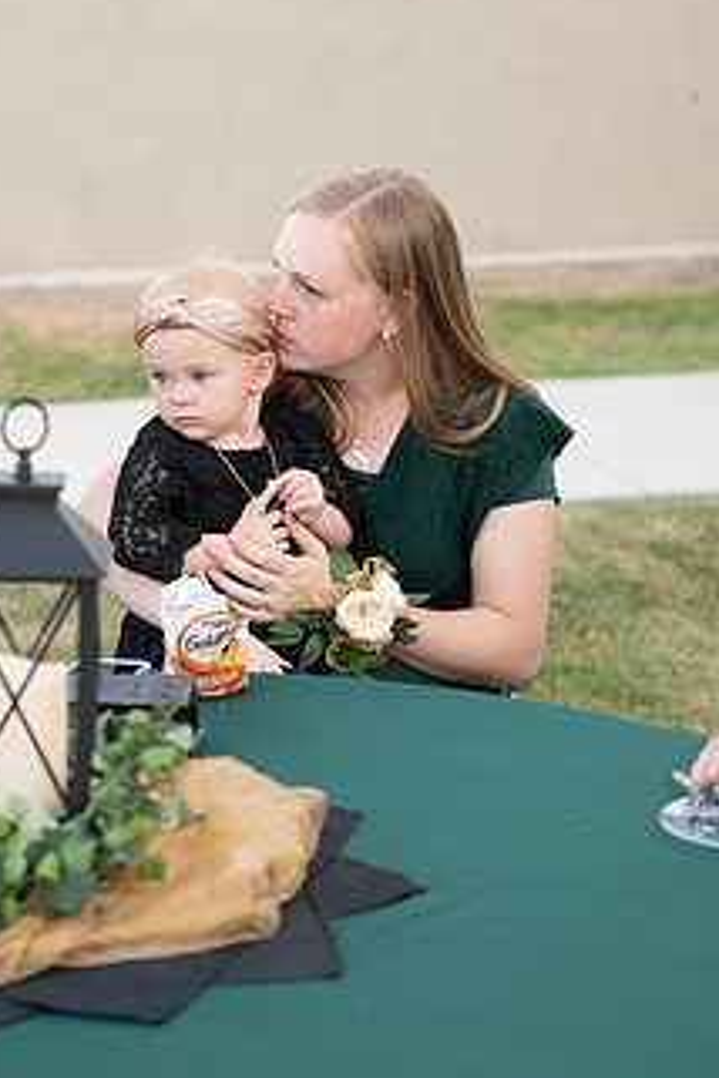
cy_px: 437
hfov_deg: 13.9
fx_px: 2936
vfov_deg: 20.8
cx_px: 260
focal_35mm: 98
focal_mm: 70
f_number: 3.5
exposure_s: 1/800
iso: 1600
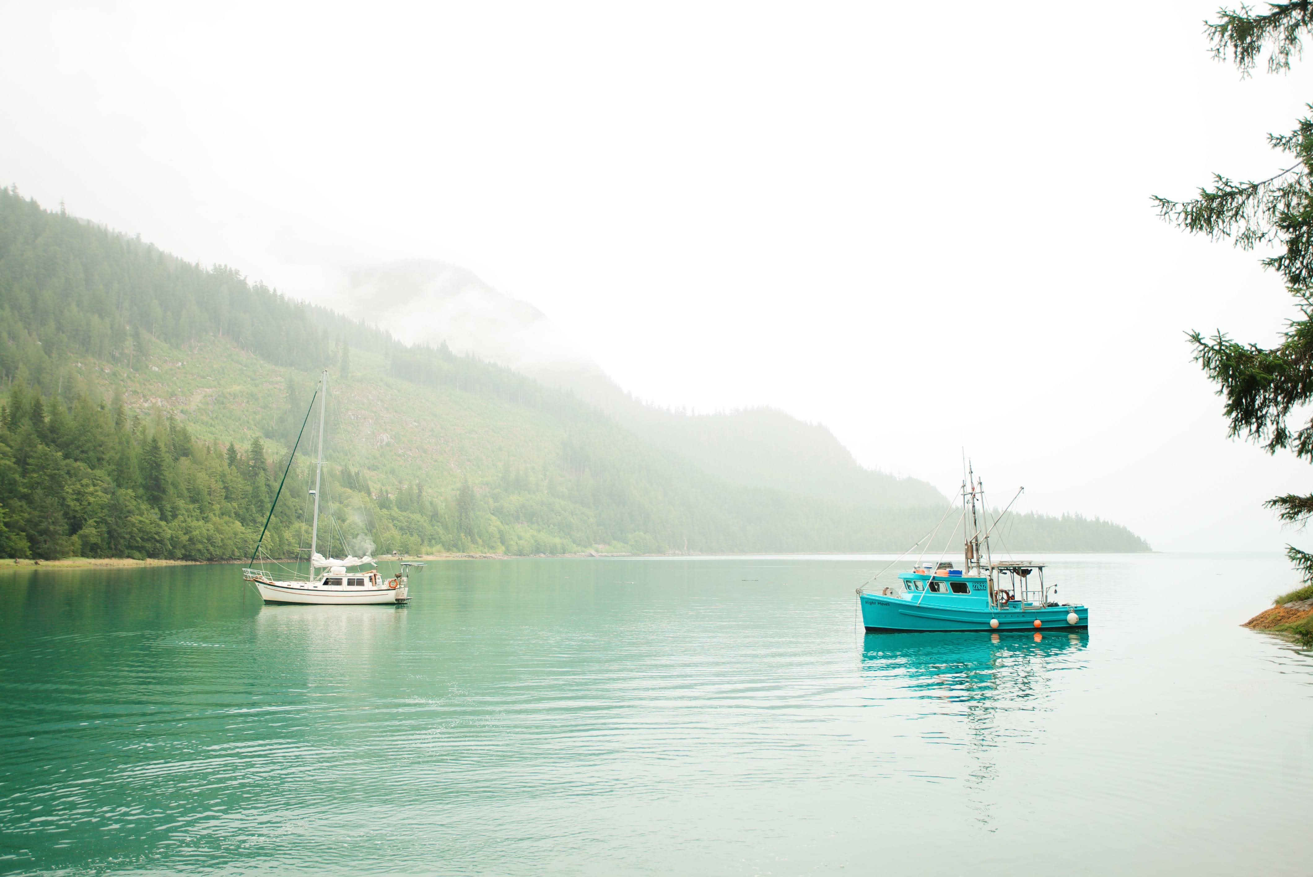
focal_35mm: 33
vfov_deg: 40.0
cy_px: 438
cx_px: 656
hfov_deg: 57.2
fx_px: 1204
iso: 100
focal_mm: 33
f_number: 4
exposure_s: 1/320
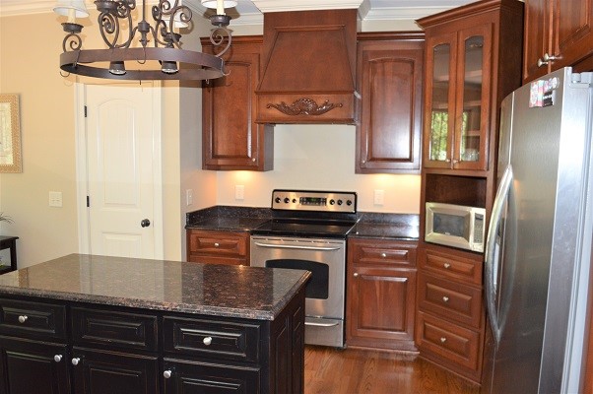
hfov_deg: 67.4
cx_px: 296
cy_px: 197
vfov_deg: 47.8
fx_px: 444
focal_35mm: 27
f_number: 3.5
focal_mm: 18
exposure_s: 1/60
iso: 1250
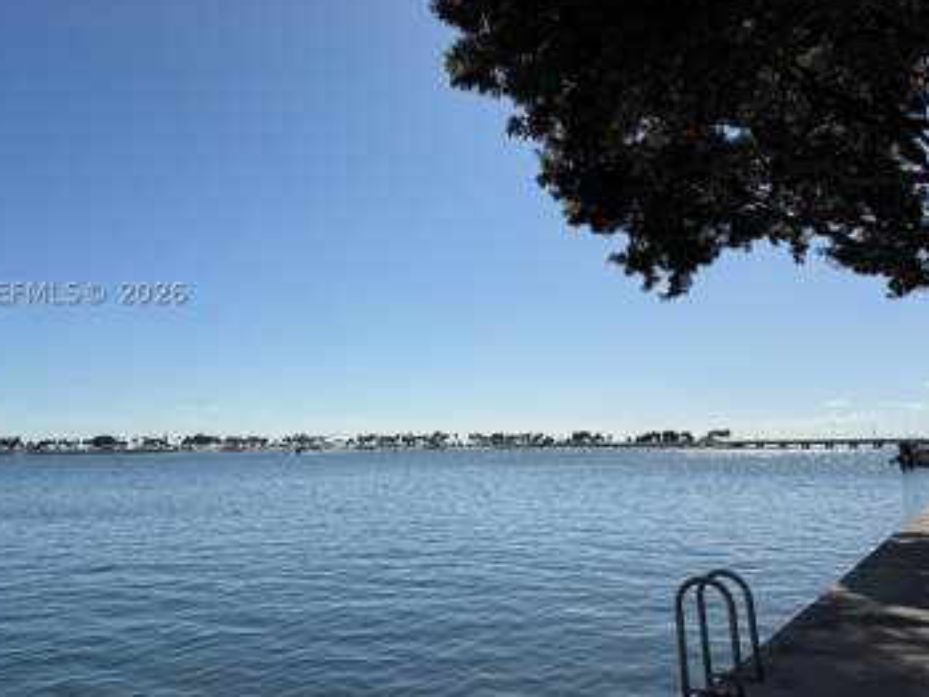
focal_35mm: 33
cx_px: 431
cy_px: 293
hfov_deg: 55.3
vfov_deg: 42.8
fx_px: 886
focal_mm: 6.76
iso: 80
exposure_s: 1/11905
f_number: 1.78
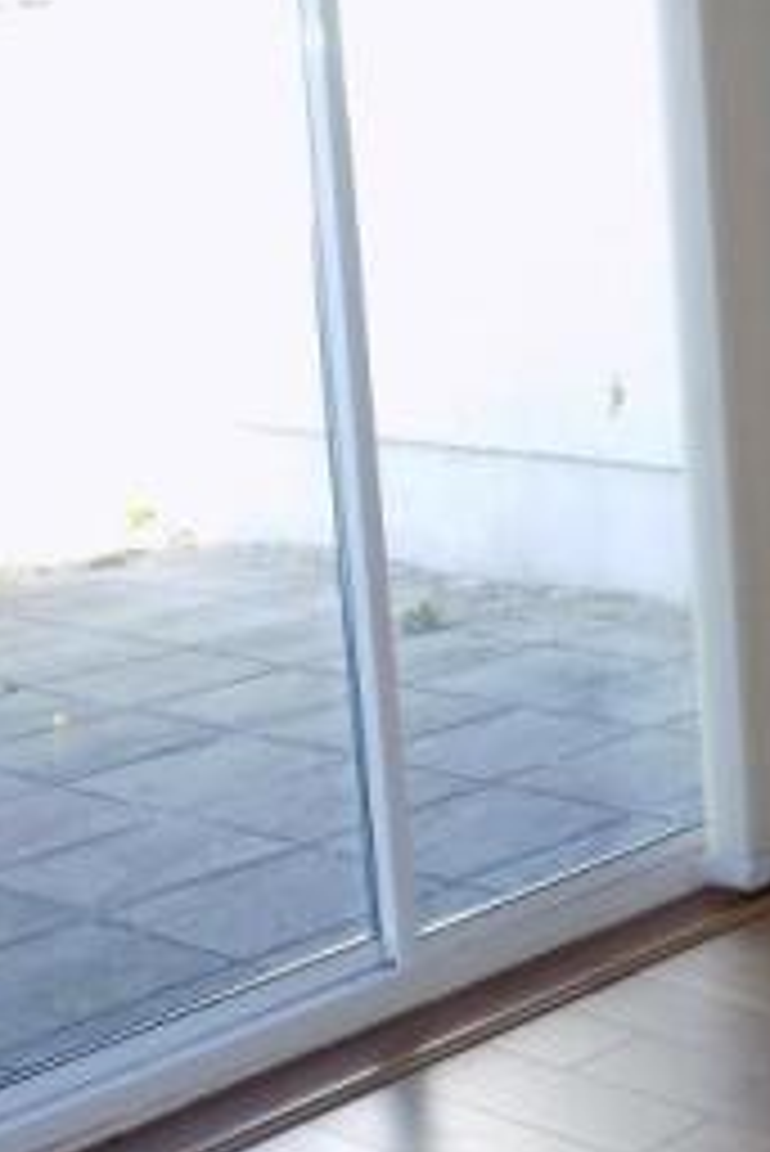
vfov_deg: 28.1
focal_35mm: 71
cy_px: 308
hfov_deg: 17.0
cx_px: 1223
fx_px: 2275
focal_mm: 5.3
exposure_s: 1/50
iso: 80
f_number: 3.3
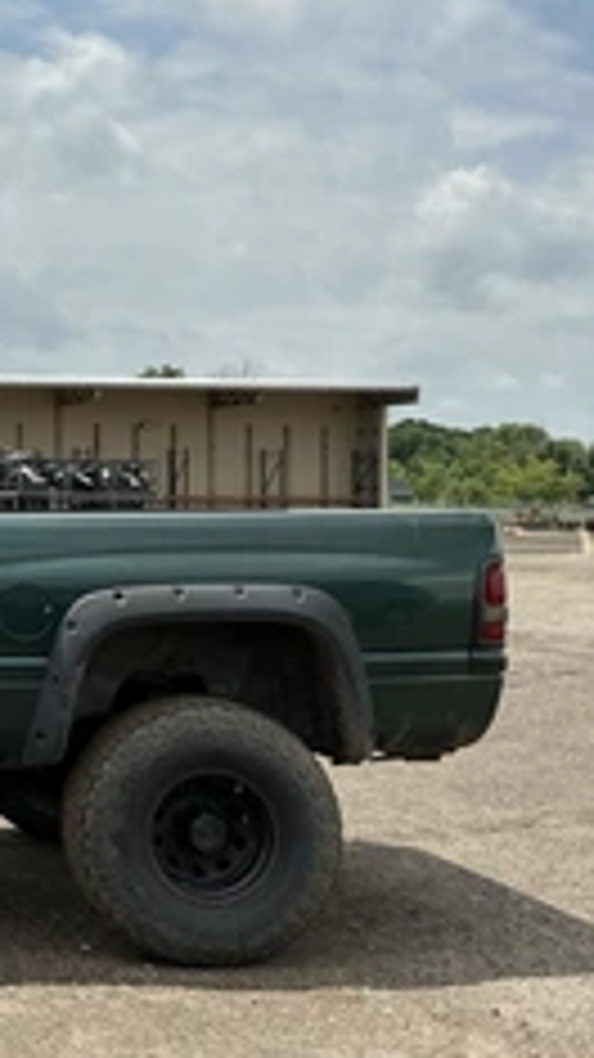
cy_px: 468
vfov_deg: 39.8
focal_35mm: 52
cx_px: -288
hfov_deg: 20.0
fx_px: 1458
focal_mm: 3
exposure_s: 1/3322
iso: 25
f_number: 1.8
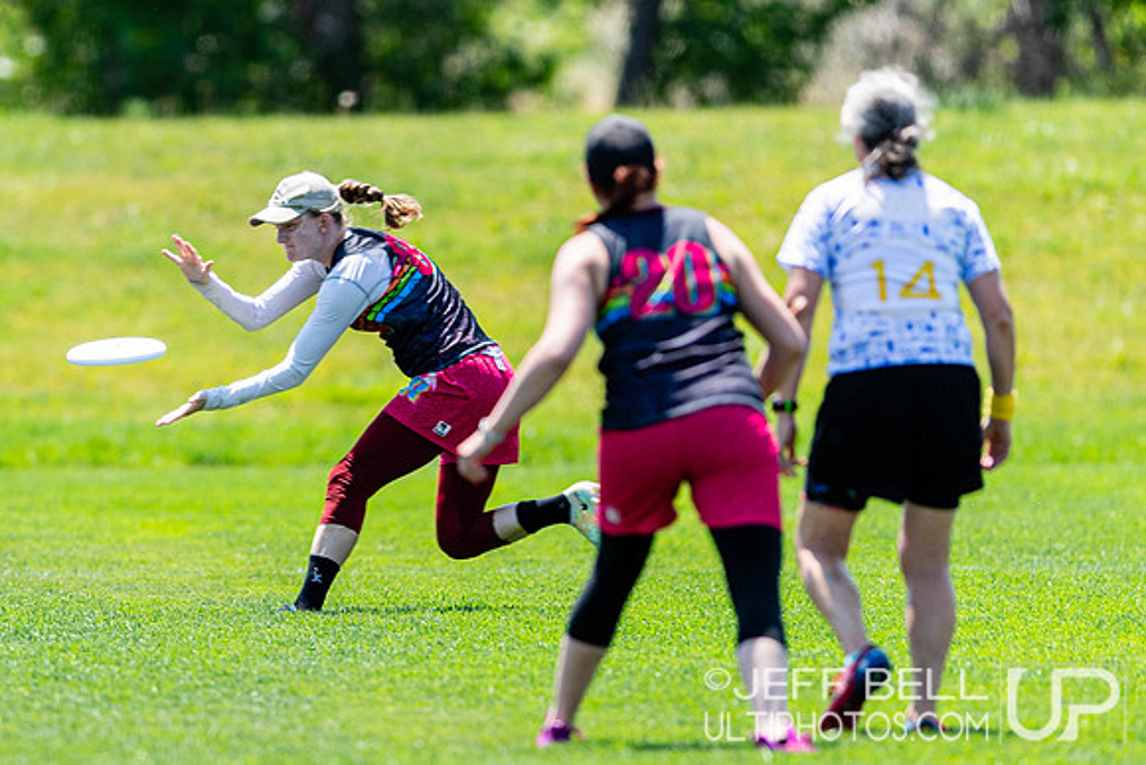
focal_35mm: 863
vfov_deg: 1.6
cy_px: 382
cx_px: 322
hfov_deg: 2.4
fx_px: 27472
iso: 125
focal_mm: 400
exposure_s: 1/1250
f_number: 2.8
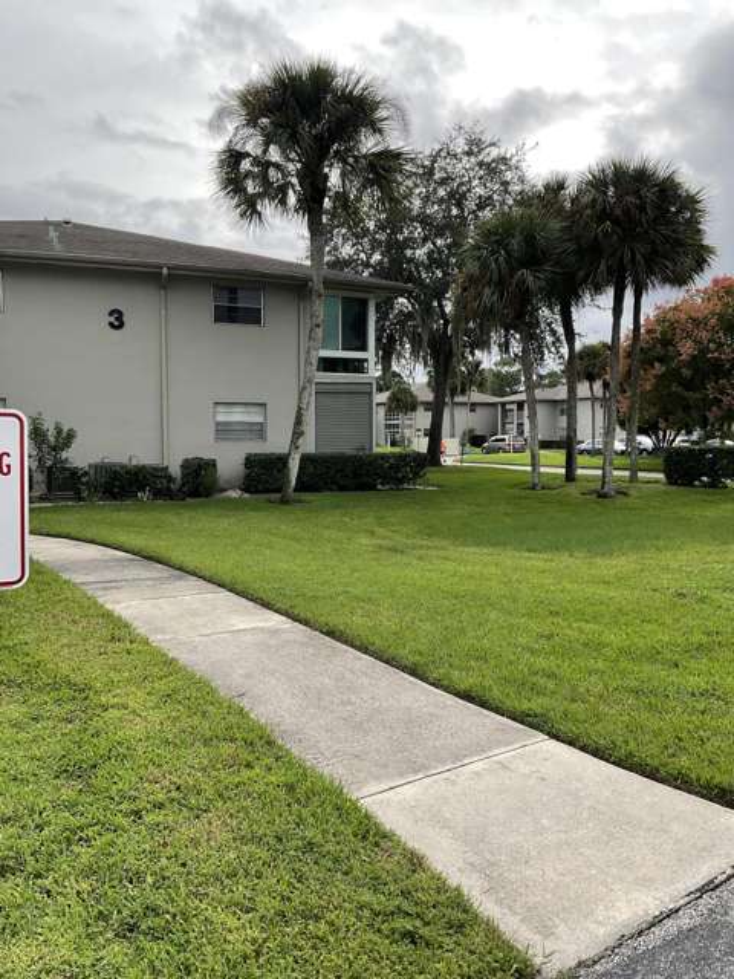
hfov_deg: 48.2
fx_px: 820
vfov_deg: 61.7
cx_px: 367
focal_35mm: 29
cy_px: 490
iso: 16
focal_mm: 3
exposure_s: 1/200
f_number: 1.8
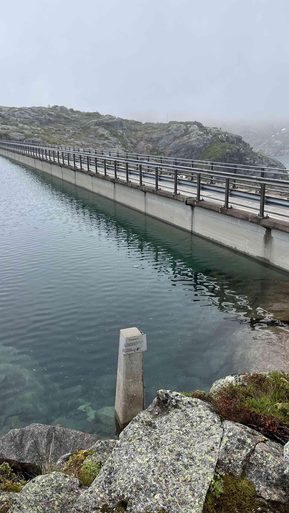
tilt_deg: -17.7
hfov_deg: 39.8
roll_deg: +3.0
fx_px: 395
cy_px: 254
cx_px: 105
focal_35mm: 29
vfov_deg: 66.1
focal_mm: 5.1
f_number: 1.6
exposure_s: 1/810
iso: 50
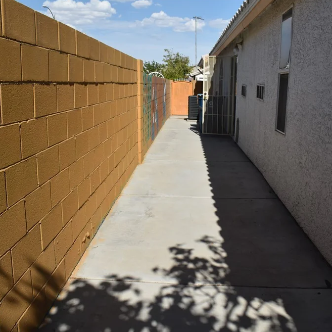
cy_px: 167
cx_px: 174
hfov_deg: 47.2
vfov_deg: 47.2
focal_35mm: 35
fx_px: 380
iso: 200
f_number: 9
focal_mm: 18
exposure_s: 1/320
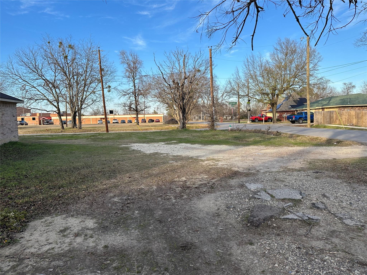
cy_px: 138
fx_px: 254
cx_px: 184
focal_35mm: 24
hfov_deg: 71.6
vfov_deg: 56.8
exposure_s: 1/1495
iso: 80
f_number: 1.78
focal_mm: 6.86
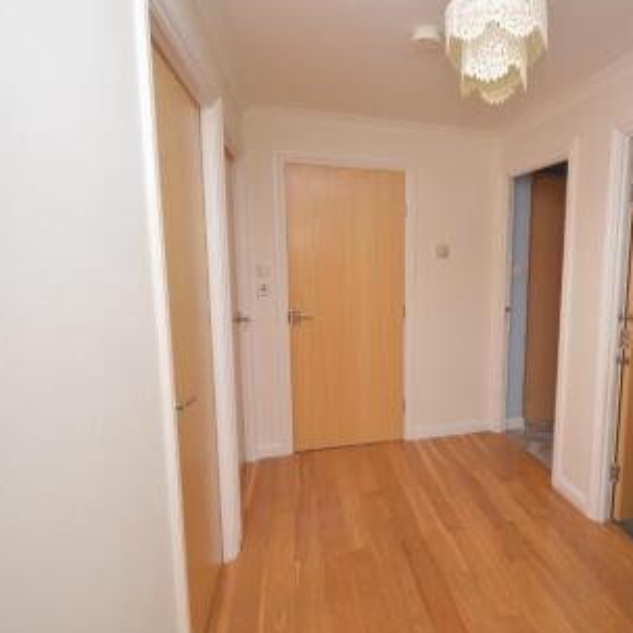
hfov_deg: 72.0
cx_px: 435
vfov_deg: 74.8
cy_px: 314
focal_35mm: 20
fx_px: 414
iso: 100
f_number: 4
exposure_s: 1/60
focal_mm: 10
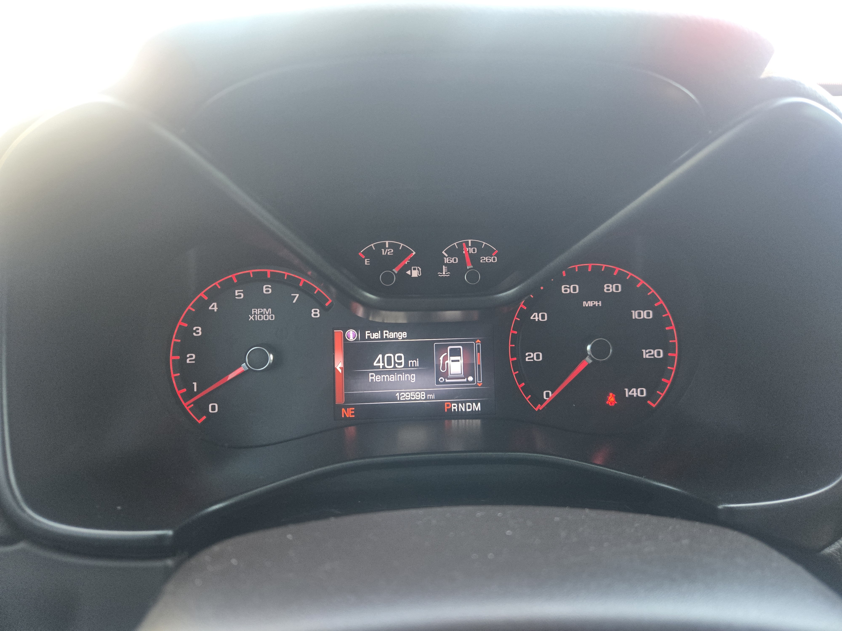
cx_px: 421
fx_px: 559
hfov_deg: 73.9
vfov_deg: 58.9
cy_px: 316
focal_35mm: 23
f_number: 1.8
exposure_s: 1/180
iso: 250
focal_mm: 5.4
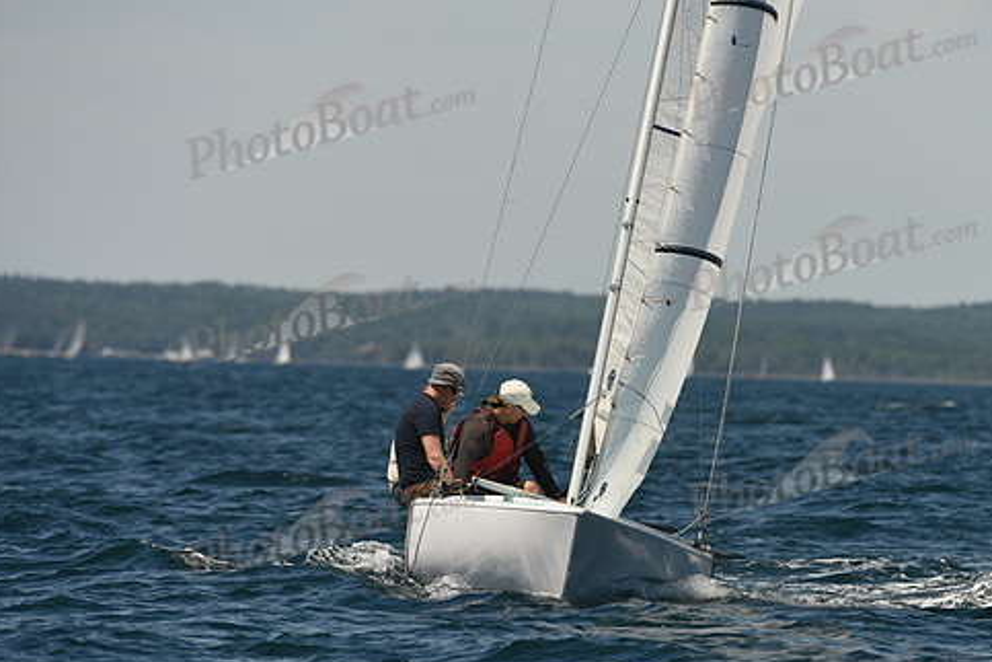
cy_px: 394
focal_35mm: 480
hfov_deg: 4.3
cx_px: 583
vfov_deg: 2.9
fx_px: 13226
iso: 250
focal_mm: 400
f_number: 6.3
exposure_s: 1/1000
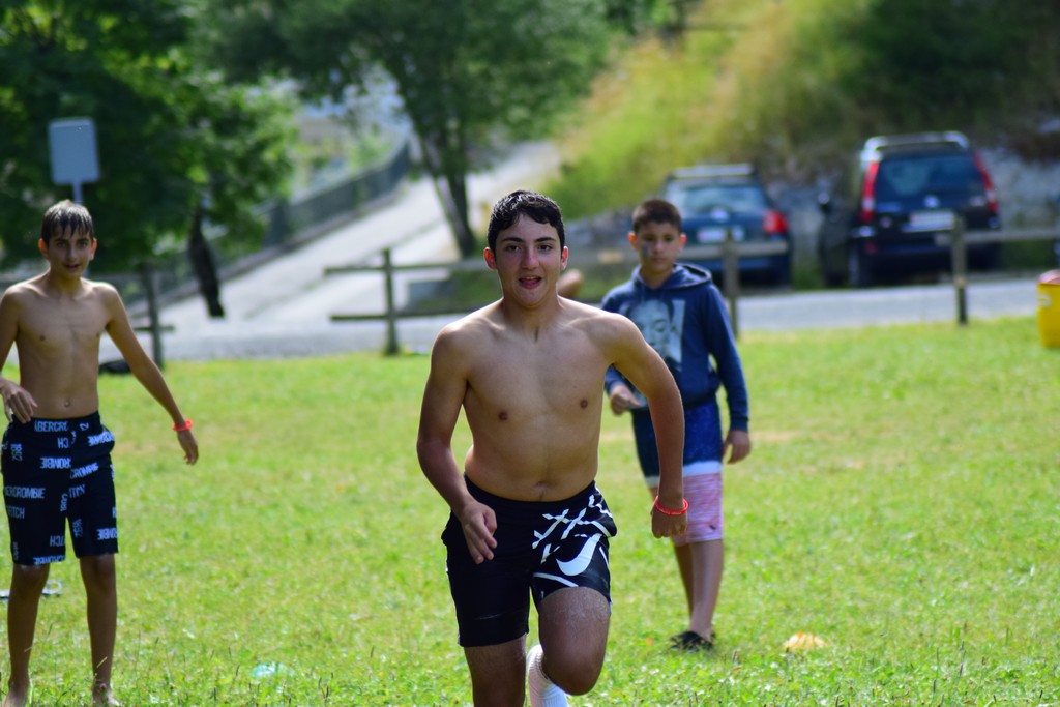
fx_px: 6625
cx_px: 530
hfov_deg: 9.1
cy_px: 354
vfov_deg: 6.1
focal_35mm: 225
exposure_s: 1/1250
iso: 800
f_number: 4.2
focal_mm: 150
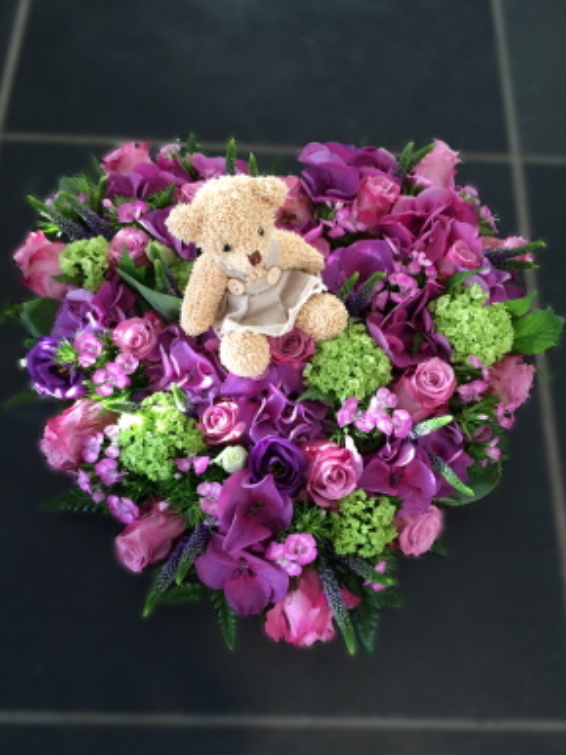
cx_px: 283
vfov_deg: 60.0
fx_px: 654
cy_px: 384
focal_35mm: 30
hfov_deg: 46.8
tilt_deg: -68.6
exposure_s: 1/30
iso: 50
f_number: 2.2
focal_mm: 4.15
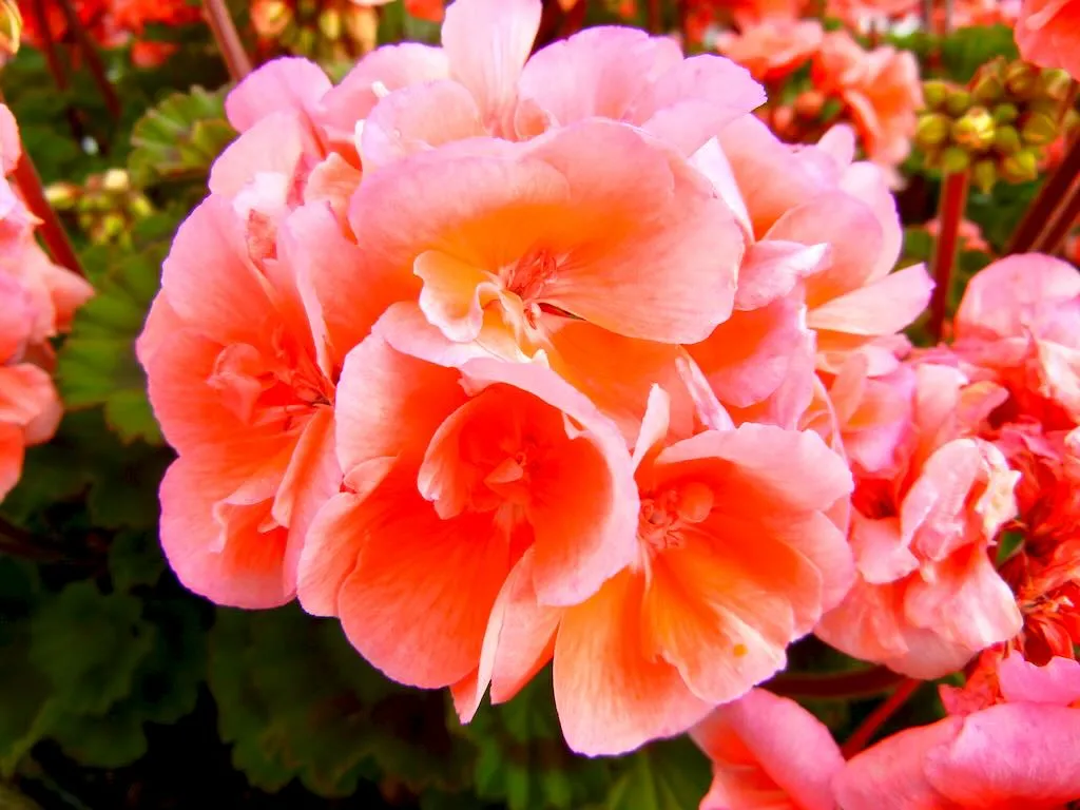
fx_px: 936
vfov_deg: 46.8
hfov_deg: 60.0
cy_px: 405
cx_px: 540
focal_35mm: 30
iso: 160
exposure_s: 1/354
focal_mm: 5.4
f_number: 3.5
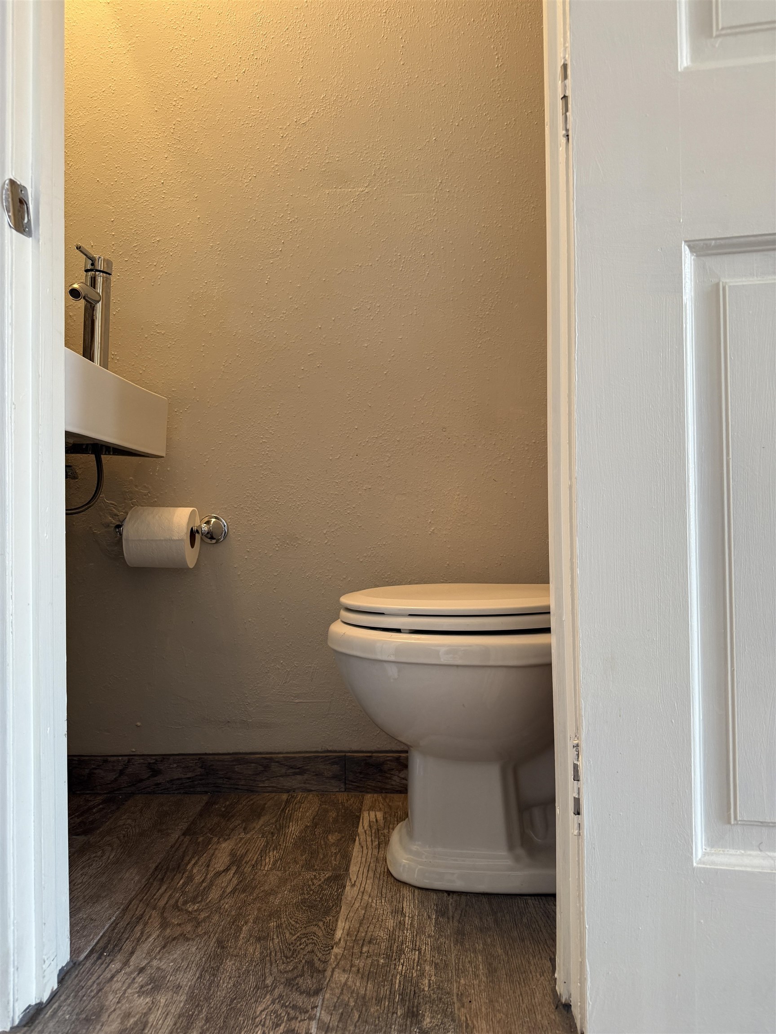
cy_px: 517
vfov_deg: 71.6
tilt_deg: +2.4
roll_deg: +1.3
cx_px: 388
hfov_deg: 56.8
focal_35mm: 24
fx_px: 717
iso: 200
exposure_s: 1/60
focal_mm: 6.76
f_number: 1.78
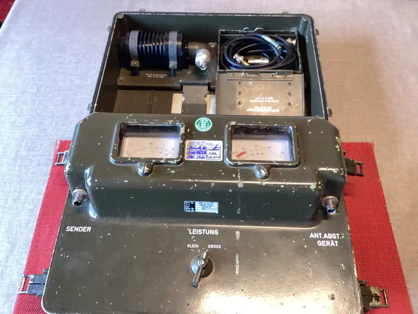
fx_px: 374
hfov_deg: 58.4
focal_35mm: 31
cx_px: 209
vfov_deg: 45.4
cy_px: 157
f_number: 2.4
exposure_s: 1/25
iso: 640
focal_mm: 3.3
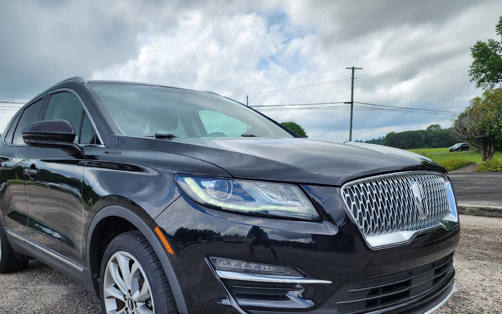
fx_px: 410
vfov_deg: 41.0
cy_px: 221
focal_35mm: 30
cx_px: 219
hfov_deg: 62.7
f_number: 1.8
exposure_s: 1/814
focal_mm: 6.4
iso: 12
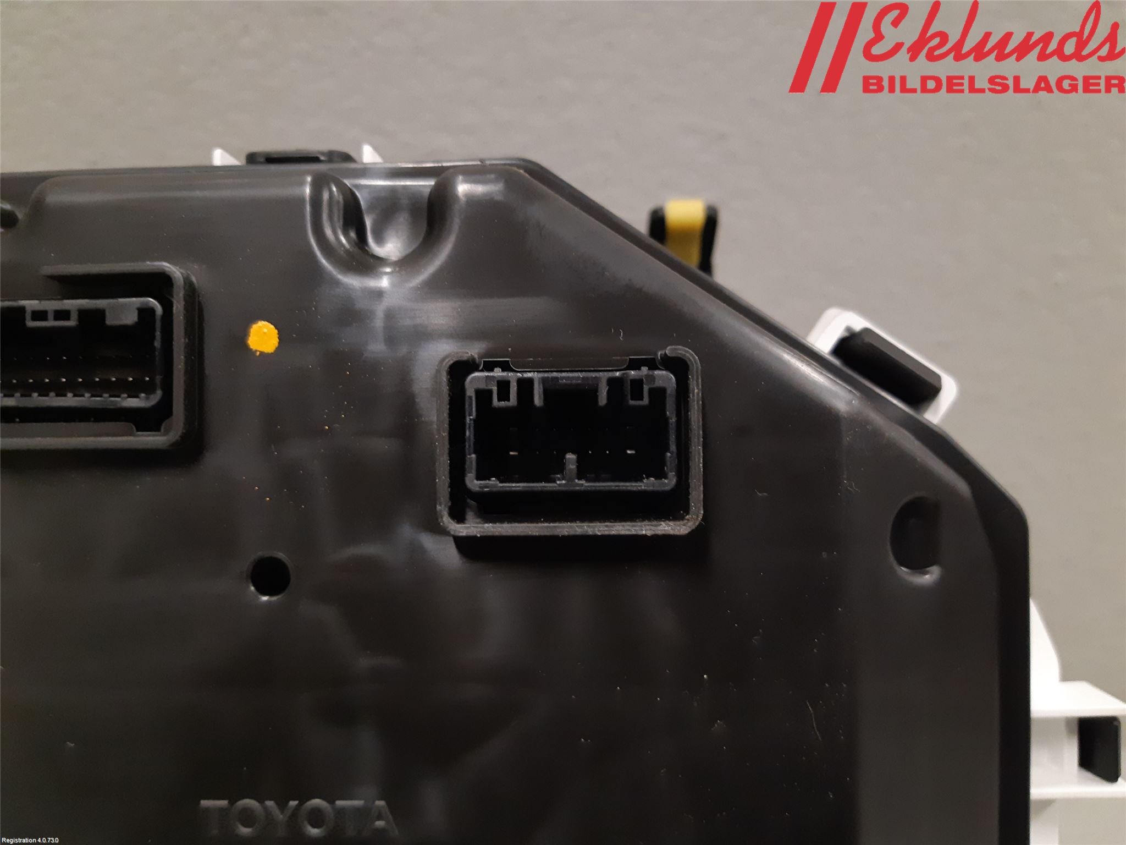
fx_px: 846
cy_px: 422
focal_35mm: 26
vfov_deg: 53.1
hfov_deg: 67.3
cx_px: 563
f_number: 1.7
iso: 250
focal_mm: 3.93
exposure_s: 1/50
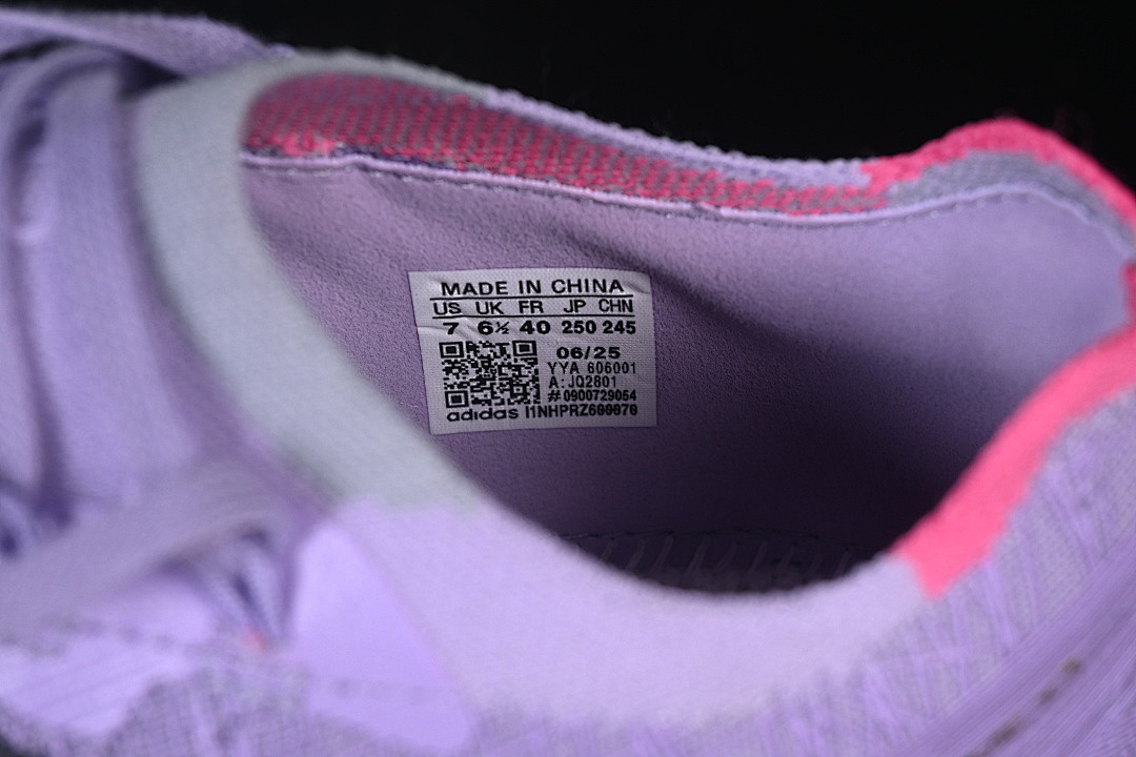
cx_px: 568
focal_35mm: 75
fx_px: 2366
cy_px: 378
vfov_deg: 18.2
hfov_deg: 27.0
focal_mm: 50
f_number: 7.1
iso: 160
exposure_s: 1/80
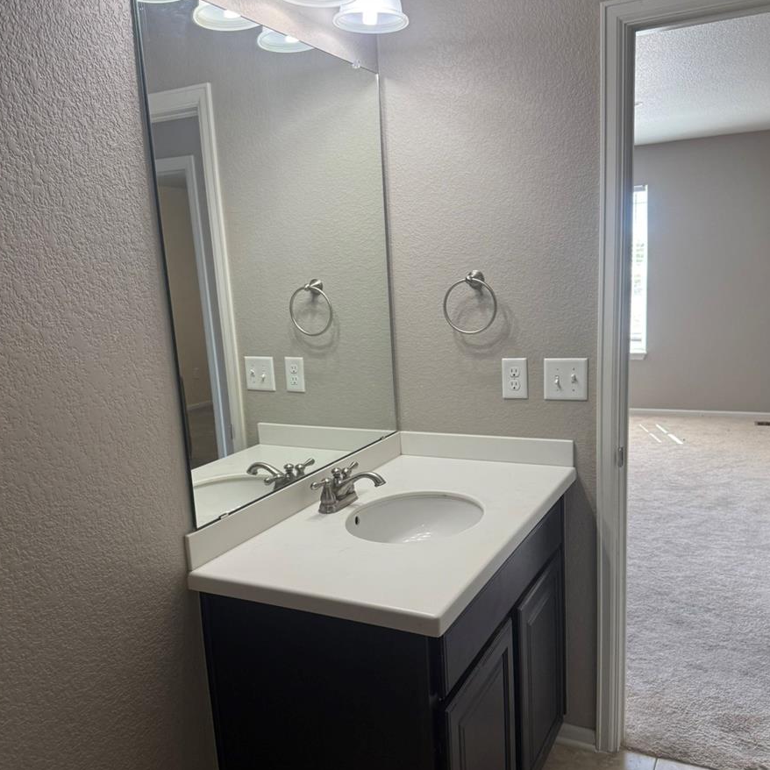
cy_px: 424
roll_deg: +2.5
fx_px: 730
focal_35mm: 29
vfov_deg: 55.5
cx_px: 383
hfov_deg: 55.6
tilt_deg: -11.0
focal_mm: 6.76
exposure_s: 1/120
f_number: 1.78
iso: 160
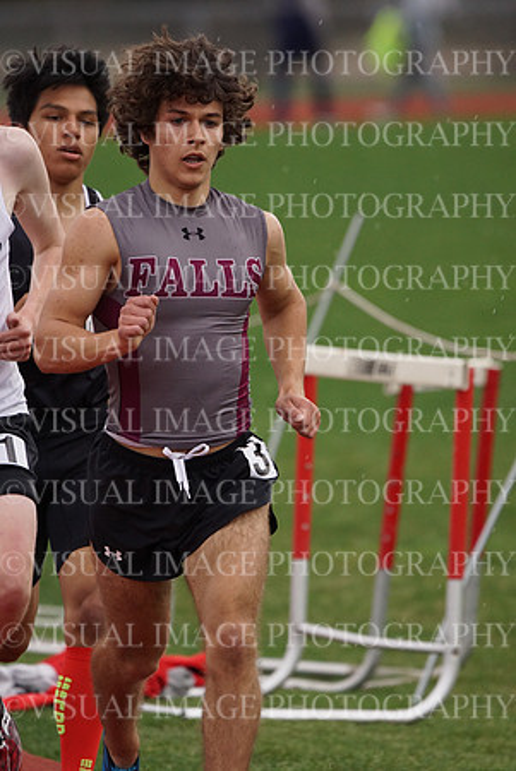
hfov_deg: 2.3
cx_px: 258
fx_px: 12869
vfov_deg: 3.4
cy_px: 386
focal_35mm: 600
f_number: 5.6
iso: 1250
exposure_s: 1/800
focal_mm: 400
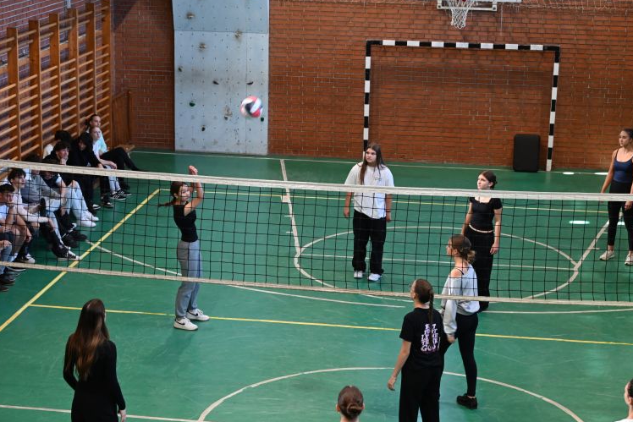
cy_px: 216
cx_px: 313
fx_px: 1354
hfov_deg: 26.3
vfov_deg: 17.7
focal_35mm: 77
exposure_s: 1/100
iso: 1600
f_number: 6
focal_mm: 72
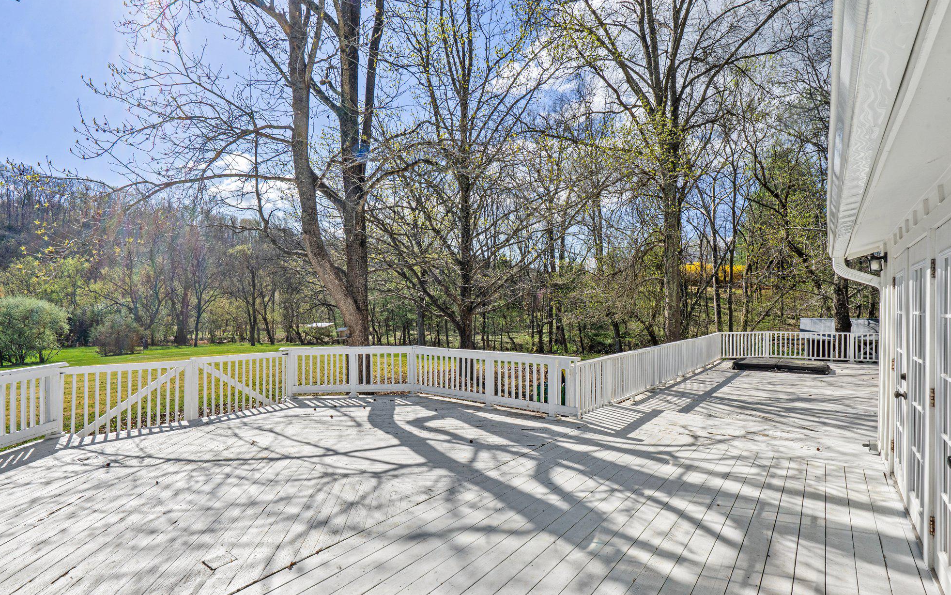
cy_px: 323
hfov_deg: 94.4
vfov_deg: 67.9
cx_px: 475
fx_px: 441
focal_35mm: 17
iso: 250
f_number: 16
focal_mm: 16
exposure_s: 1/200
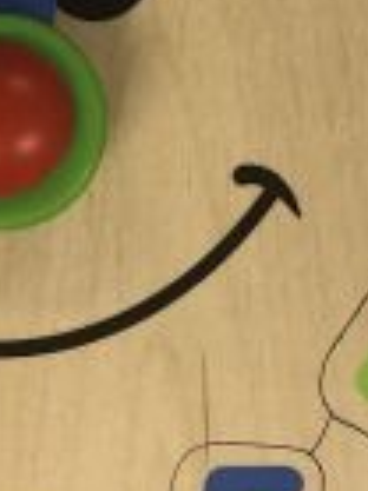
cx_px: 4
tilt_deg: -85.1
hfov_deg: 12.1
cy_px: 71
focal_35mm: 121
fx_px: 1718
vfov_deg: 16.1
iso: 40
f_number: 1.8
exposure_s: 1/17
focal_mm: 3.99
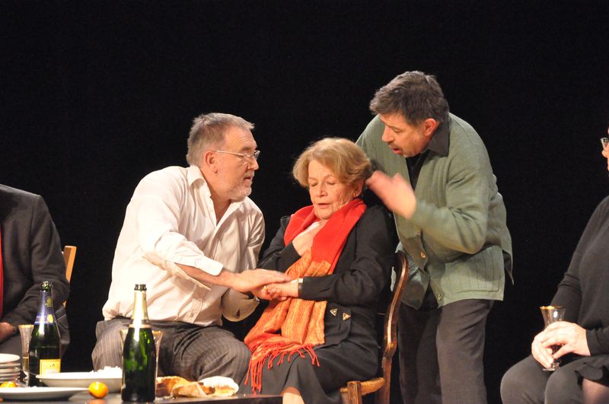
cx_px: 304
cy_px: 202
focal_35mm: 158
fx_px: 2661
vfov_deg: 8.7
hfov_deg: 13.1
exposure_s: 1/80
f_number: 5.6
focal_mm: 105
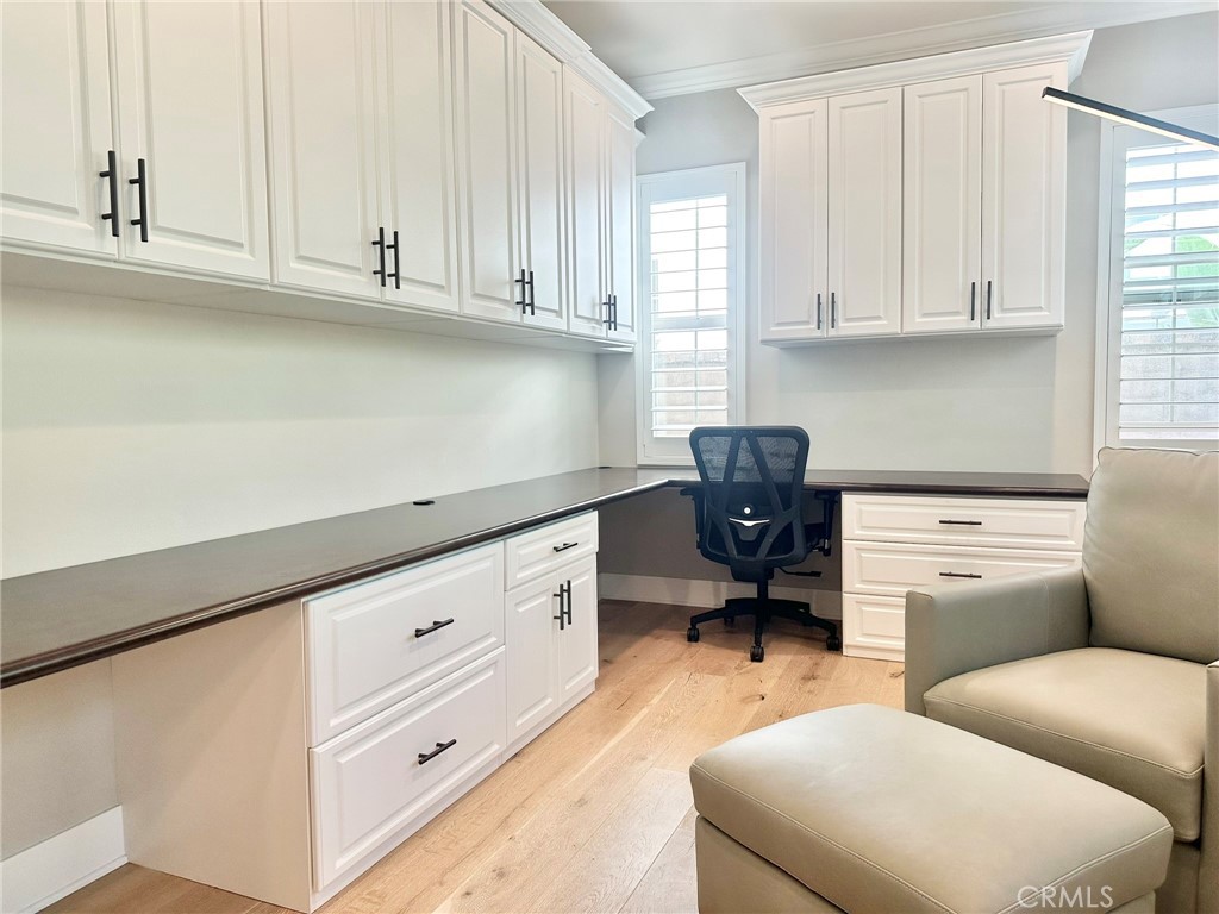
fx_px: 845
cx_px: 610
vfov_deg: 56.8
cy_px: 457
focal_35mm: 24
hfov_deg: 71.6
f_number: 1.78
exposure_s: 1/200
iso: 64
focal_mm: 6.86
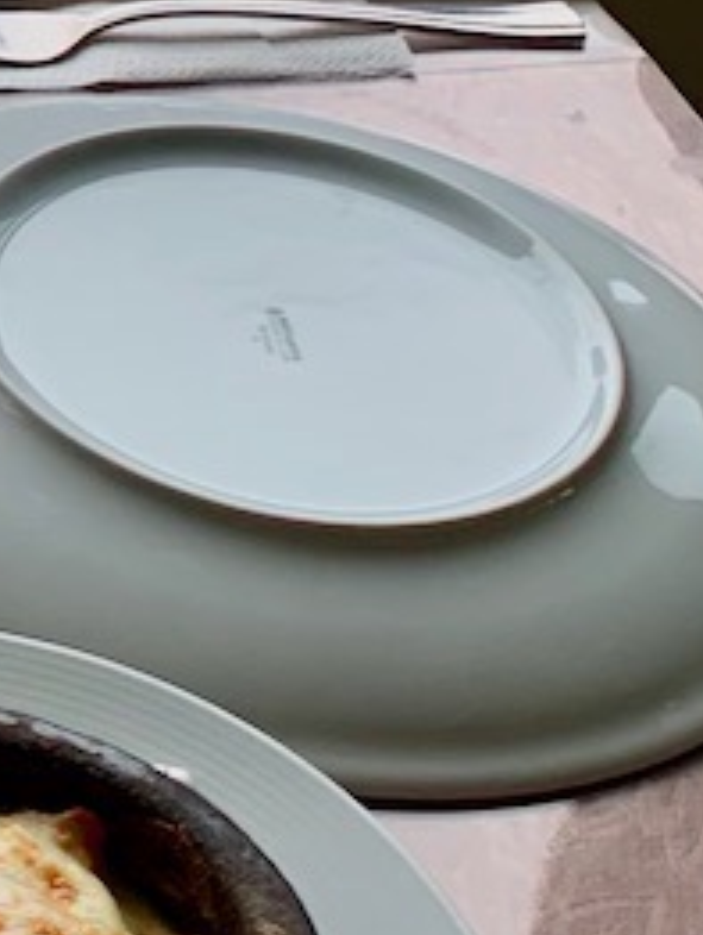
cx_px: -799
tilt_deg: -25.3
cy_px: -539
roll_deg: +0.3
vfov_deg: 14.3
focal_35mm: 127
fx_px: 3433
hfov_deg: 10.5
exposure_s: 1/121
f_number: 1.8
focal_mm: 4.25
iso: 25
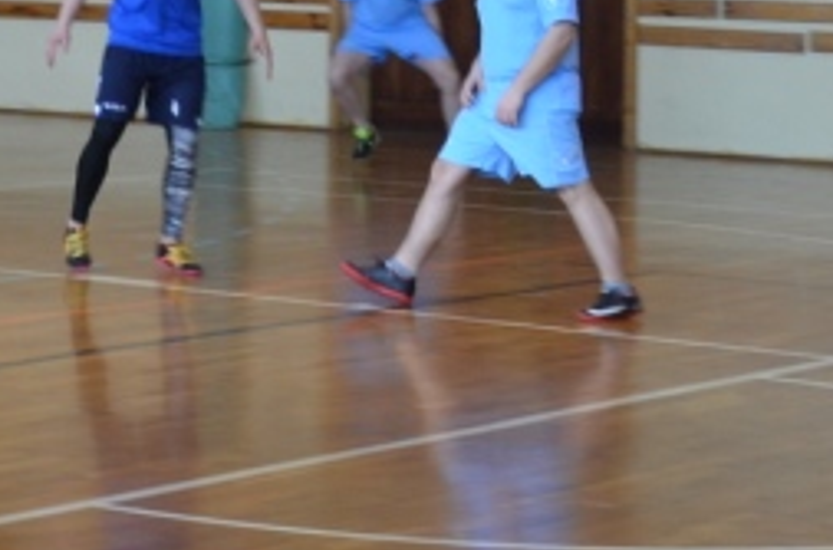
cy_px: -214
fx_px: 3507
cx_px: -563
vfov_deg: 8.8
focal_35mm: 152
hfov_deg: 12.6
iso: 400
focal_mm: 25
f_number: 4
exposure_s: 1/60
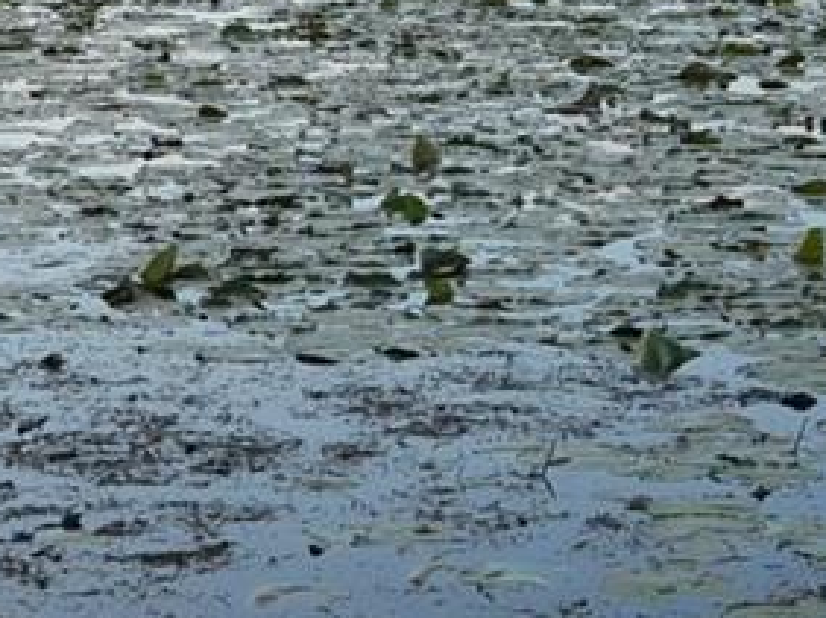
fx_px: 3505
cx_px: 489
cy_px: 201
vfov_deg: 10.1
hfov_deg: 13.4
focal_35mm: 147
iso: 100
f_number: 6.3
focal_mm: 18
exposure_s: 1/160
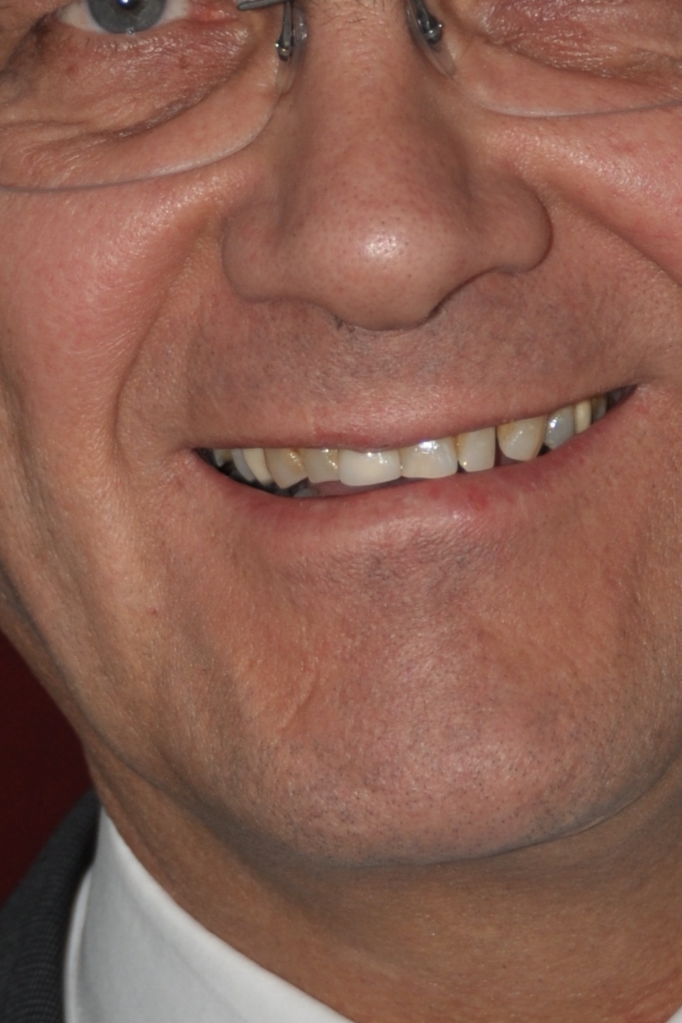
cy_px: 278
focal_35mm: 201
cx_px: 549
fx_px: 5711
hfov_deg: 6.8
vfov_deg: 10.2
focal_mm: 52
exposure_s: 1/60
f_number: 4.8
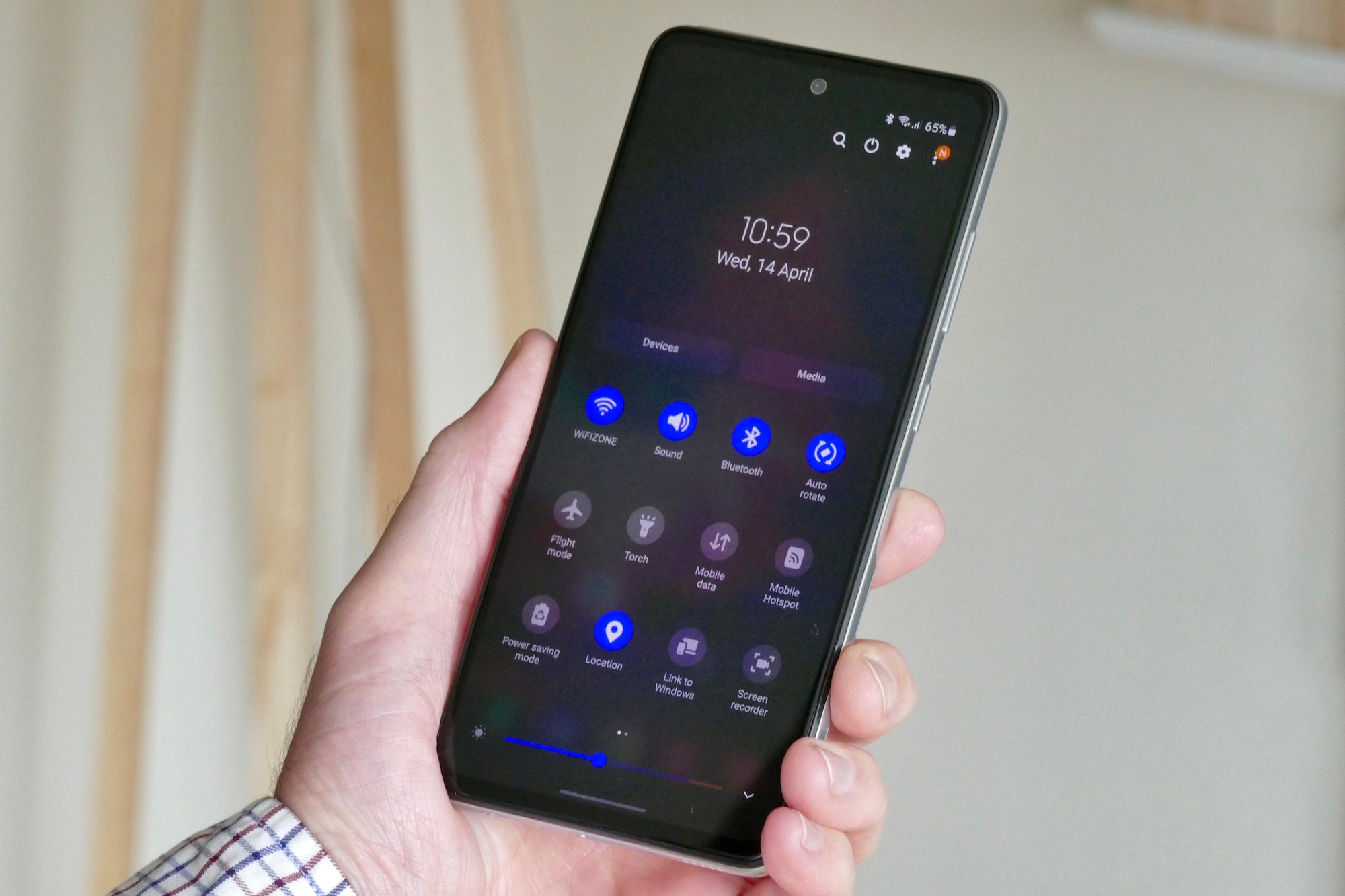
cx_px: 672
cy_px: 448
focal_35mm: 170
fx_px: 6350
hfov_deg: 12.1
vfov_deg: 8.1
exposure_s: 1/80
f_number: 8
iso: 1600
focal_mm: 61.93
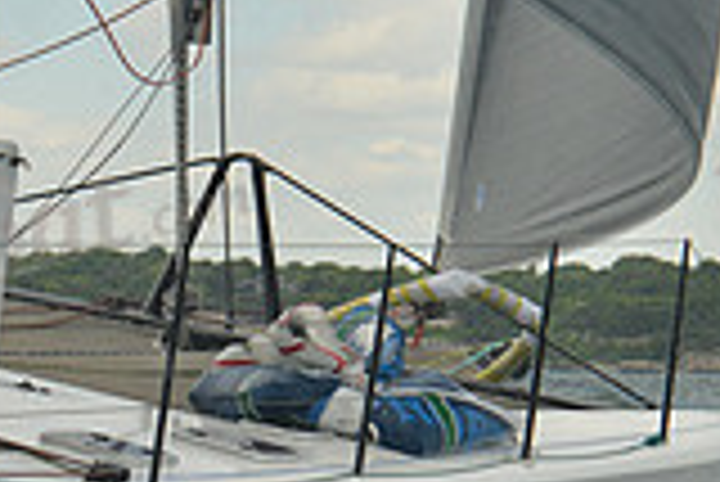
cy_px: 435
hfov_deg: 8.1
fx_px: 5084
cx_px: 486
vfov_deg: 5.4
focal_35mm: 254
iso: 400
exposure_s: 1/800
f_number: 5
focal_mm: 70
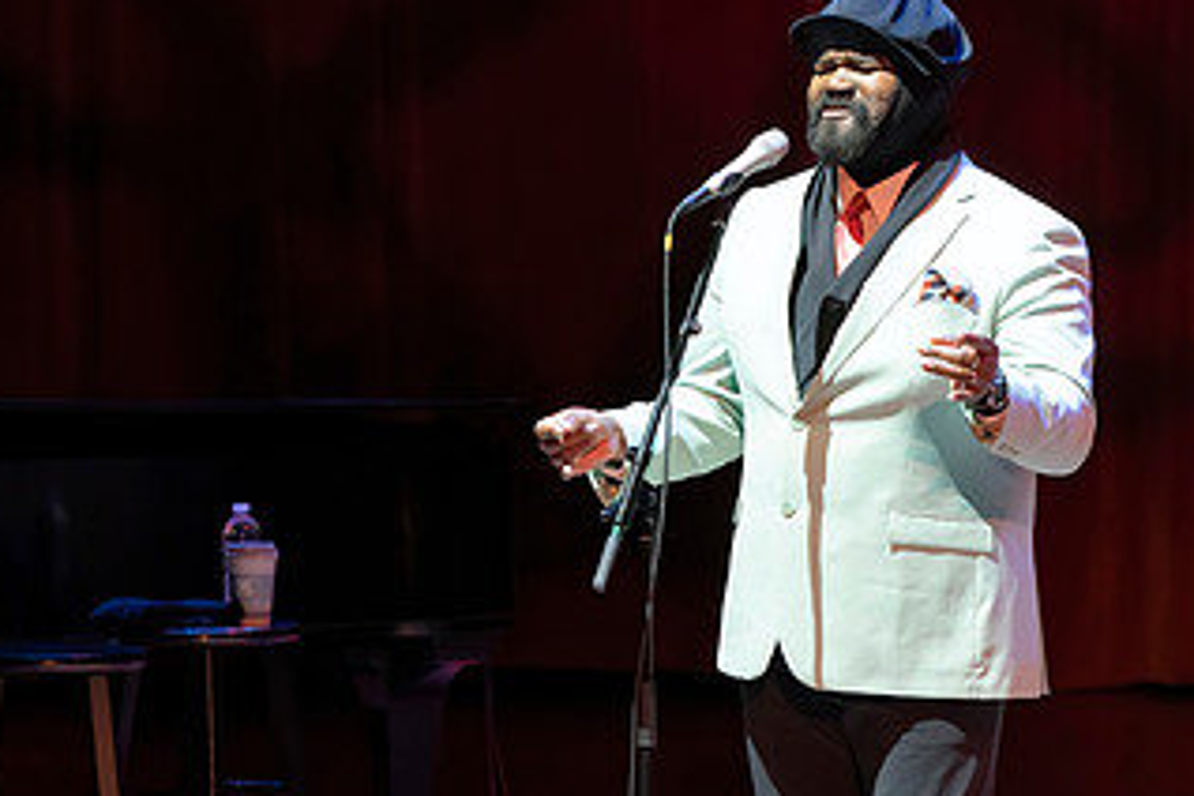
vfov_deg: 2.8
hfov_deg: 4.2
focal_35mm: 489
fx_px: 16217
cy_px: 599
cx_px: 942
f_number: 7.1
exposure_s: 1/250
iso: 6400
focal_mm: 268
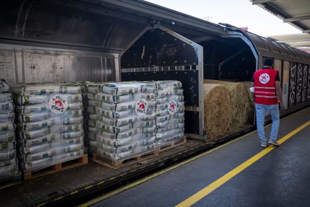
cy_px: 104
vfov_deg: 46.5
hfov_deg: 65.4
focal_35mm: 28
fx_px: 241
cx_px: 155
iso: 500
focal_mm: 28
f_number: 4
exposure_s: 1/160
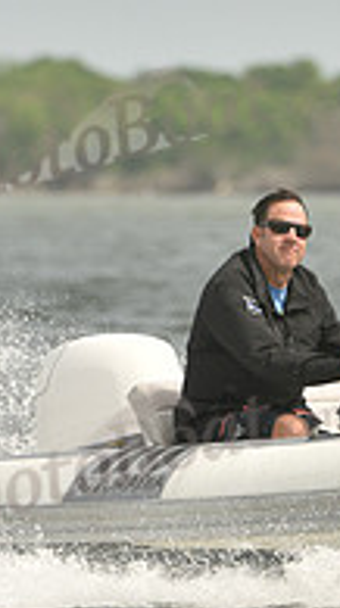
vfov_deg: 2.3
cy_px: 251
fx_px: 15090
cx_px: 518
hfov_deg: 1.3
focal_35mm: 937
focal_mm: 300
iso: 320
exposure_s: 1/1250
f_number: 7.1
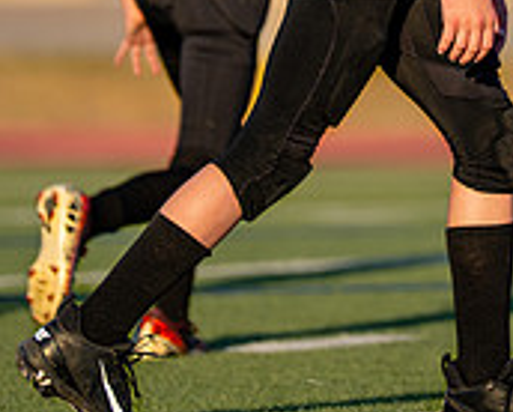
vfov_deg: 2.0
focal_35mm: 760
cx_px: 476
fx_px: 11552
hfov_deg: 2.5
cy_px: -183
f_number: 2.8
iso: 100
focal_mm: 200
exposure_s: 1/1600
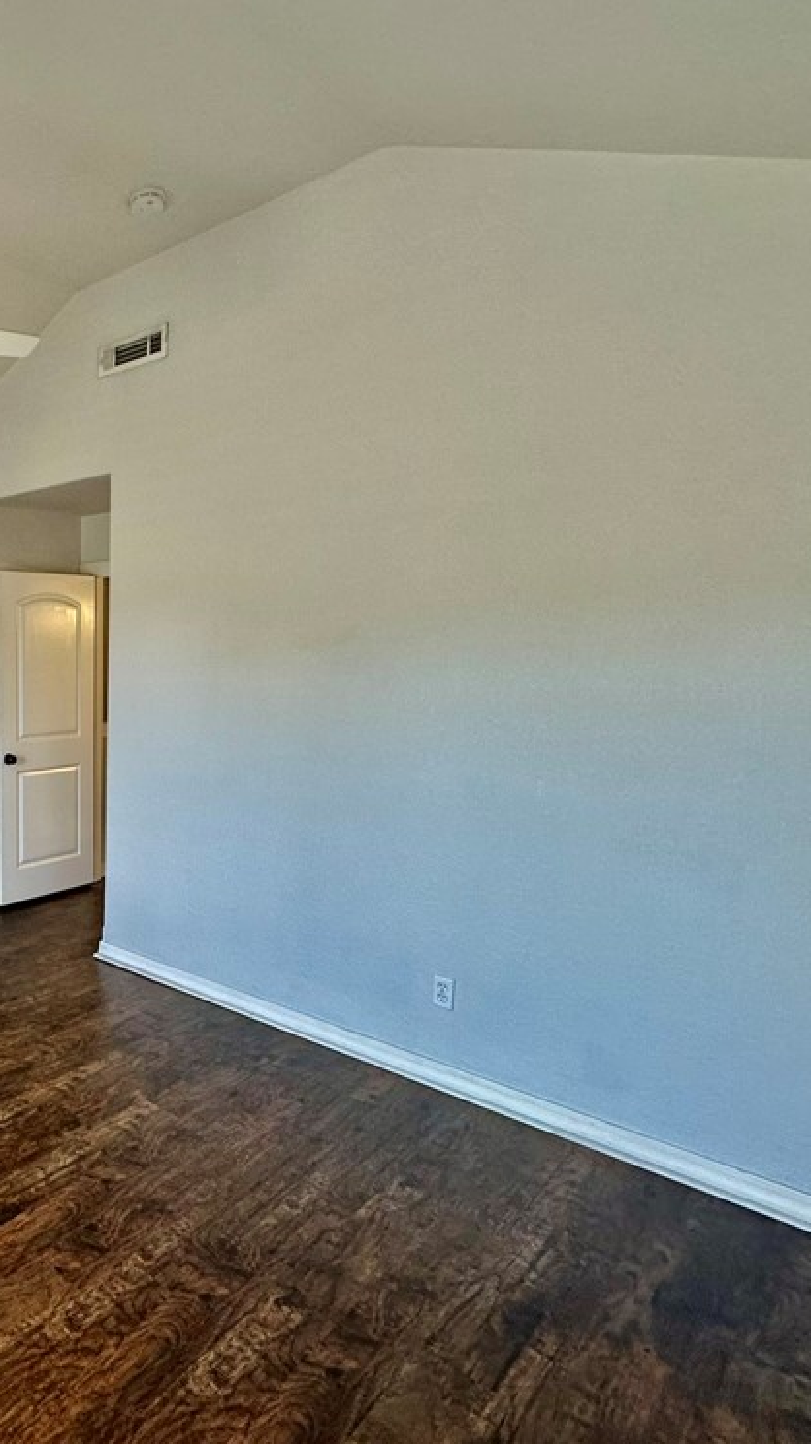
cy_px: 730
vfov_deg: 83.9
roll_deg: +0.2
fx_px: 804
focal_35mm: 21
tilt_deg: -5.4
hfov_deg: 43.7
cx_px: -43
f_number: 2.2
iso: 125
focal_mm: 2.22
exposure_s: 1/120
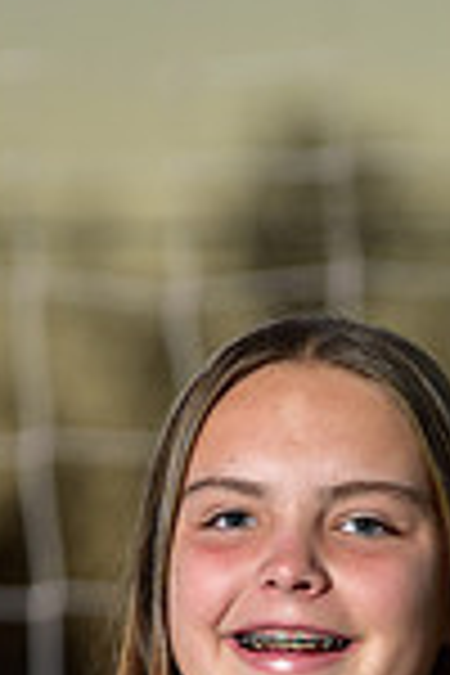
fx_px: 14455
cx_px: 335
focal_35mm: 771
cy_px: 1174
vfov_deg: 2.7
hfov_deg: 1.8
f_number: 4.5
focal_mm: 200
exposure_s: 1/250
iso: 250
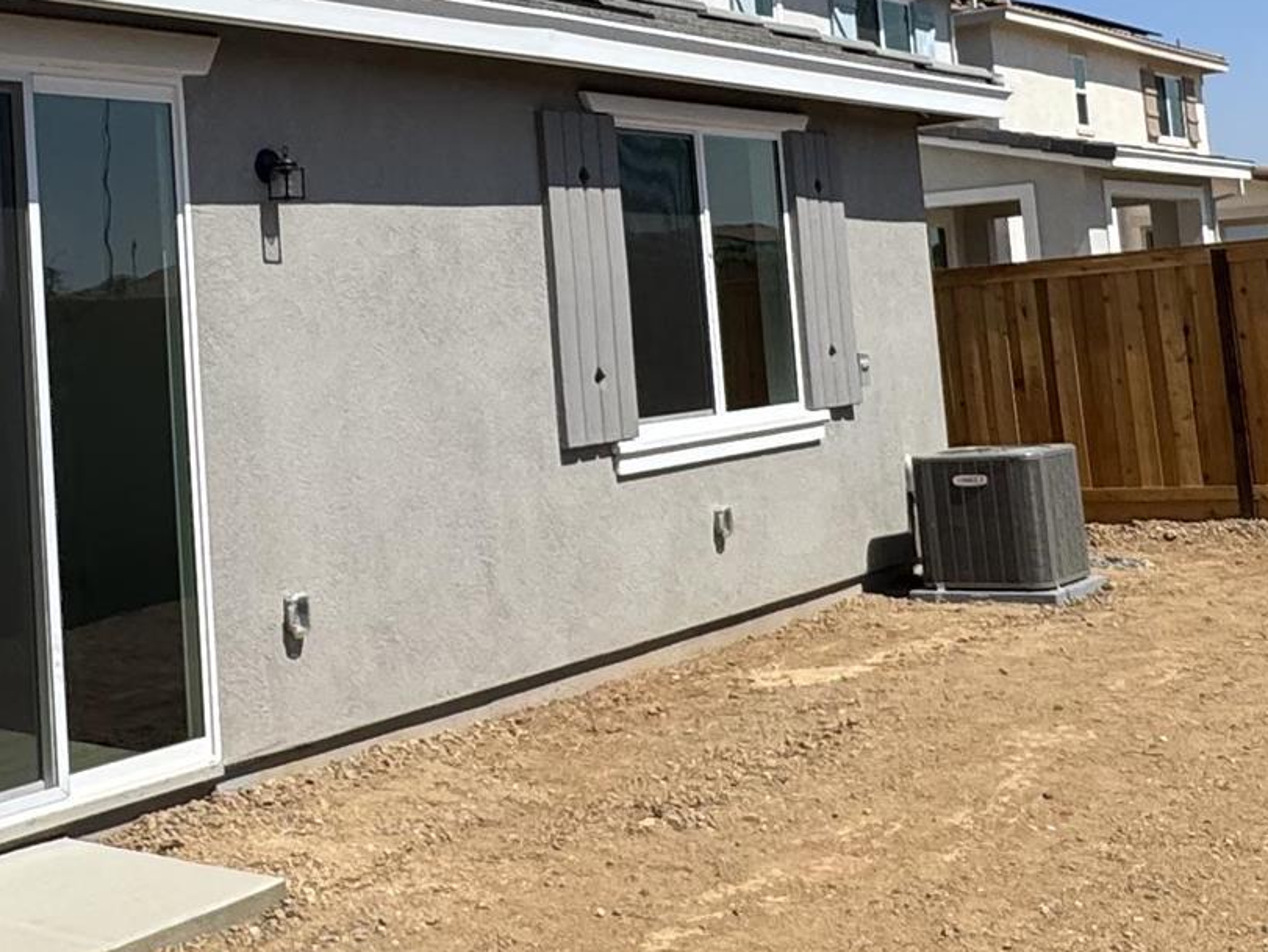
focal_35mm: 53
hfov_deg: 35.3
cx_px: 299
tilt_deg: +5.0
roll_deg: +3.0
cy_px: 166
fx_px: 1942
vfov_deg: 26.9
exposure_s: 1/2874
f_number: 2.2
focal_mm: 2.22
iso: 50
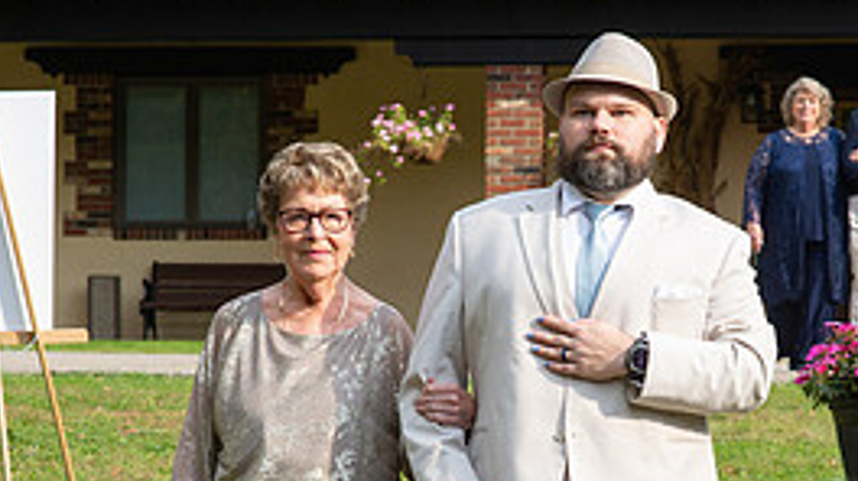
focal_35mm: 198
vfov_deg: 6.1
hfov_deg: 10.9
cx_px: 592
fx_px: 4501
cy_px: 424
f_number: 8
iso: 640
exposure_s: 1/640
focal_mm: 85
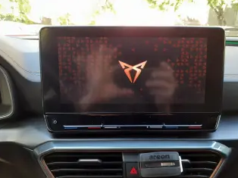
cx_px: 133
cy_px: 99
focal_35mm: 31
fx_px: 213
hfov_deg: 58.2
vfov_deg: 45.3
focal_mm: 3.6
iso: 100
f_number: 1.9
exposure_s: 1/50
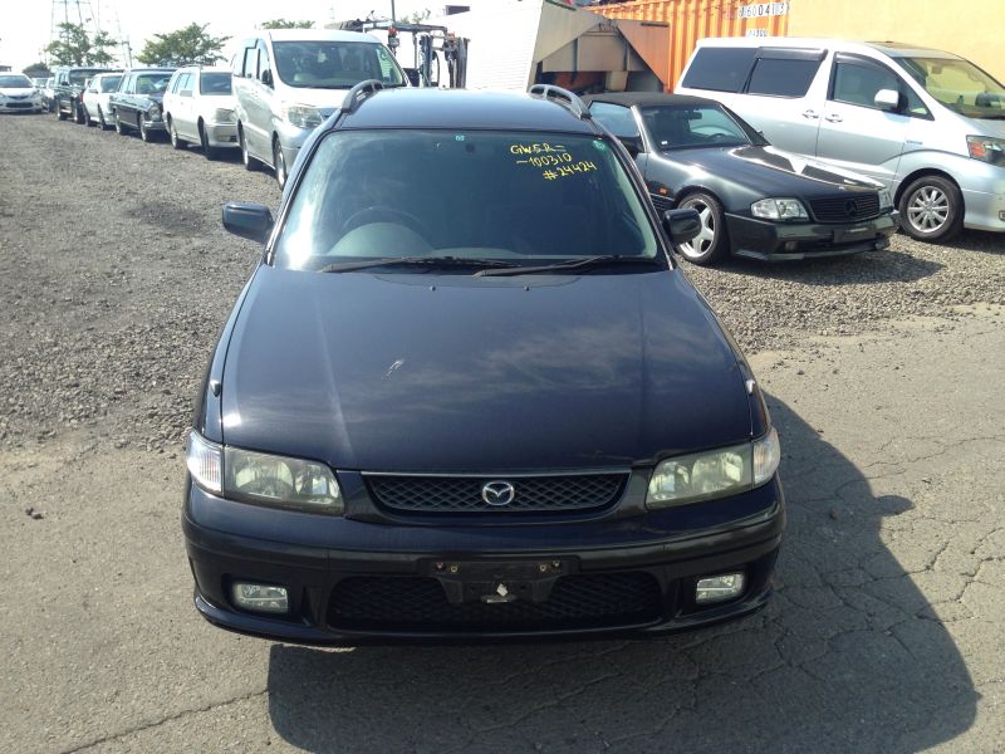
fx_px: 958
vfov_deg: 42.9
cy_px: 377
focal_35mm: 33
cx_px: 502
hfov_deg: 55.4
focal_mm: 4.12
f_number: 2.4
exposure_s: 1/753
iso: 50
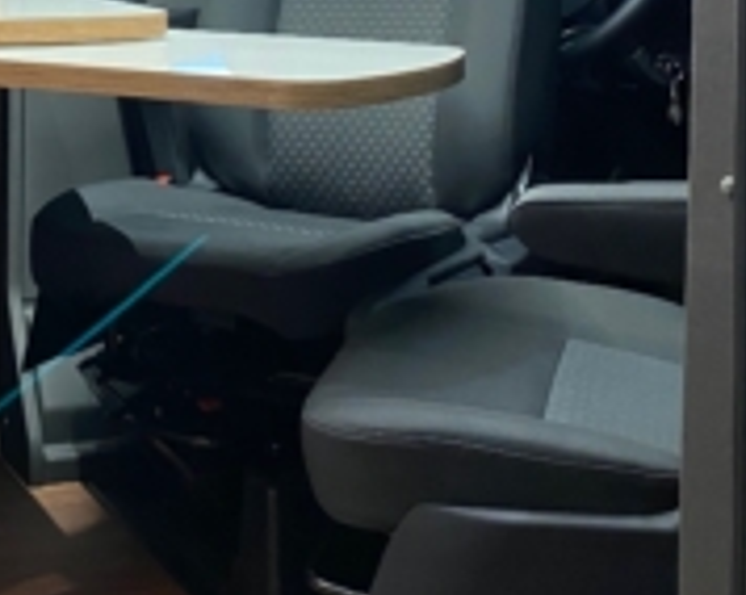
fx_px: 1676
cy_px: -145
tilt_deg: +1.8
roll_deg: -0.7
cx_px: 134
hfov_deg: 24.6
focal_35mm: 76
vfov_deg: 18.9
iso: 250
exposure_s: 1/60
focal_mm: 4.25
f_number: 1.8
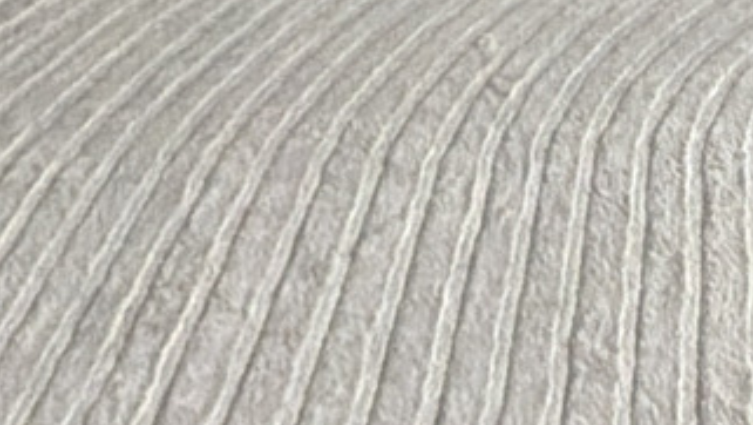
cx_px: 1030
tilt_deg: +6.4
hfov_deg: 20.2
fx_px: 1898
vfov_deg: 8.7
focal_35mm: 95
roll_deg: -0.6
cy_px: -1104
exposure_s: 1/50
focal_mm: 2.22
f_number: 2.2
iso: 320
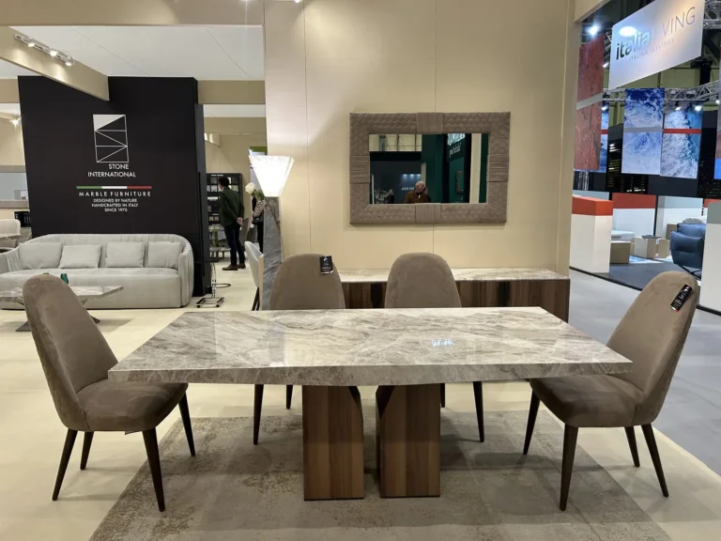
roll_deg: +0.9
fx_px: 542
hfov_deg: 67.3
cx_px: 360
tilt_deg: -7.8
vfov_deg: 53.1
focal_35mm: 26
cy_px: 270
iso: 100
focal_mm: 5.7
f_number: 1.5
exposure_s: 1/100
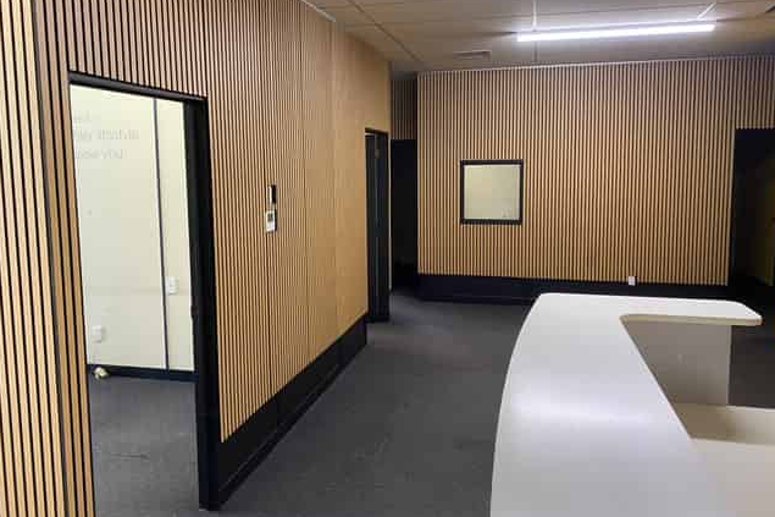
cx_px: 386
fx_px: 603
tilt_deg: -6.1
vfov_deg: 46.3
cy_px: 226
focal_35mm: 28
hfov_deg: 65.5
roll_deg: +1.1
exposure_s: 1/50
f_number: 1.8
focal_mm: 4.25
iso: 100
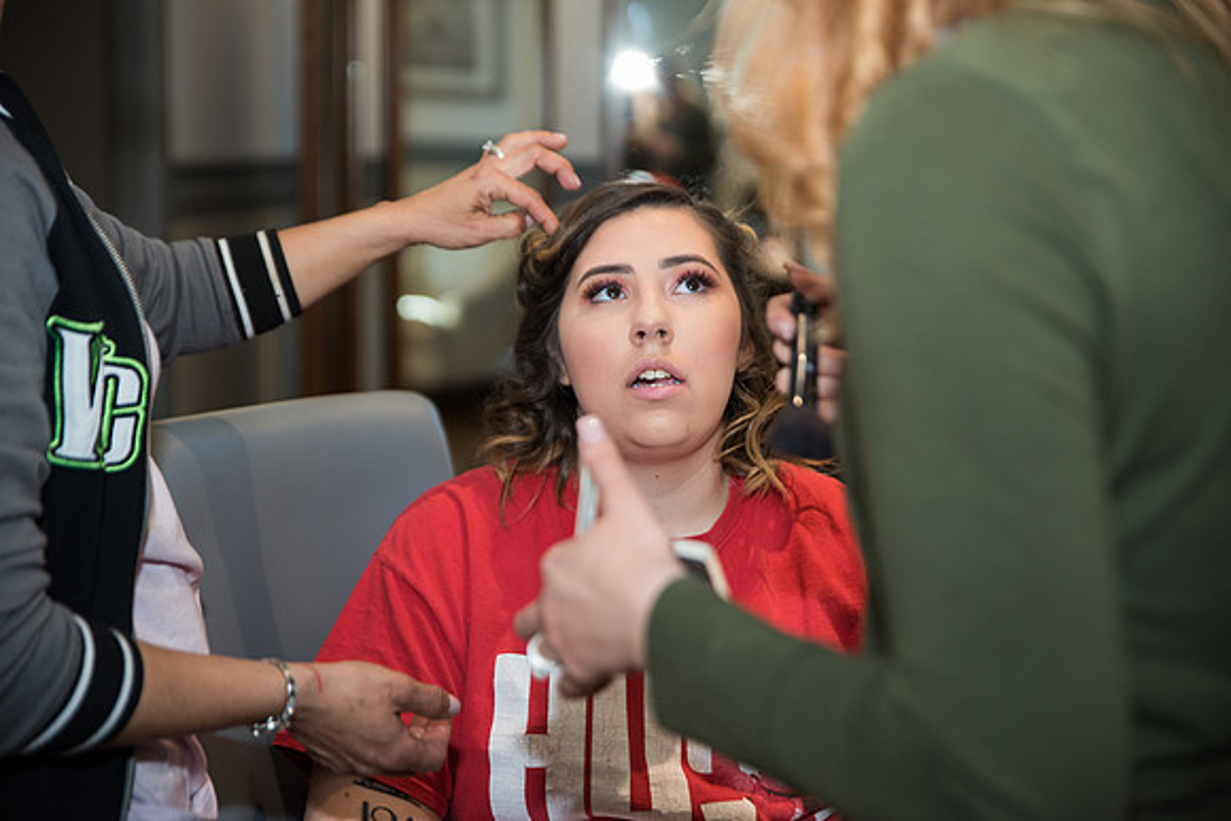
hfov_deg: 31.0
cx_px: 616
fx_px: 2223
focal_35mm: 65
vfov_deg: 20.9
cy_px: 410
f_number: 2.8
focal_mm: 65
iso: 400
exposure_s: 1/100
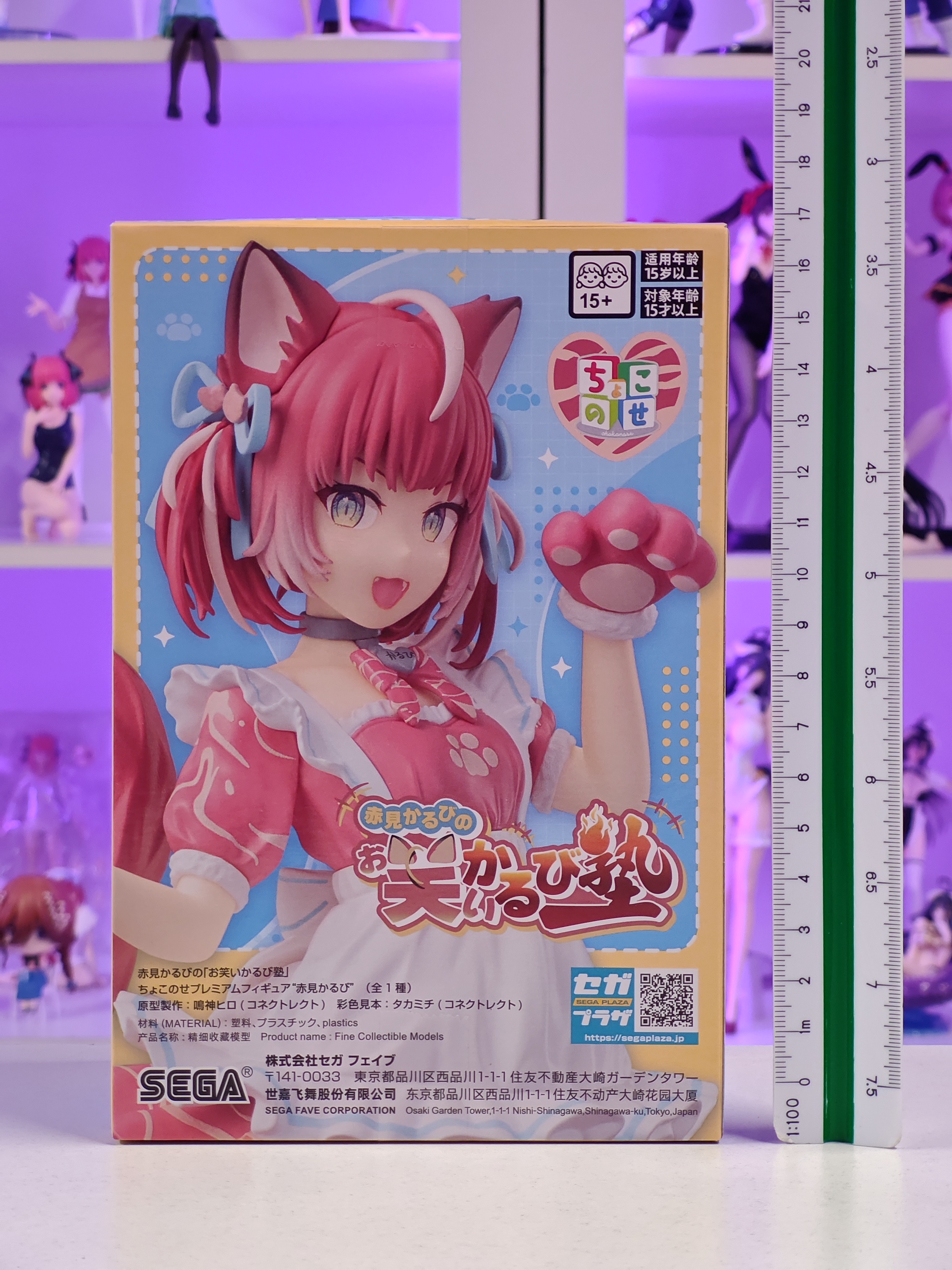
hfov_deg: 18.4
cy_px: 635
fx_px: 2934
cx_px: 476
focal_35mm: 80
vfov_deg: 24.4
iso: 1000
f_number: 2.4
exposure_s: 1/25
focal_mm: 7.48
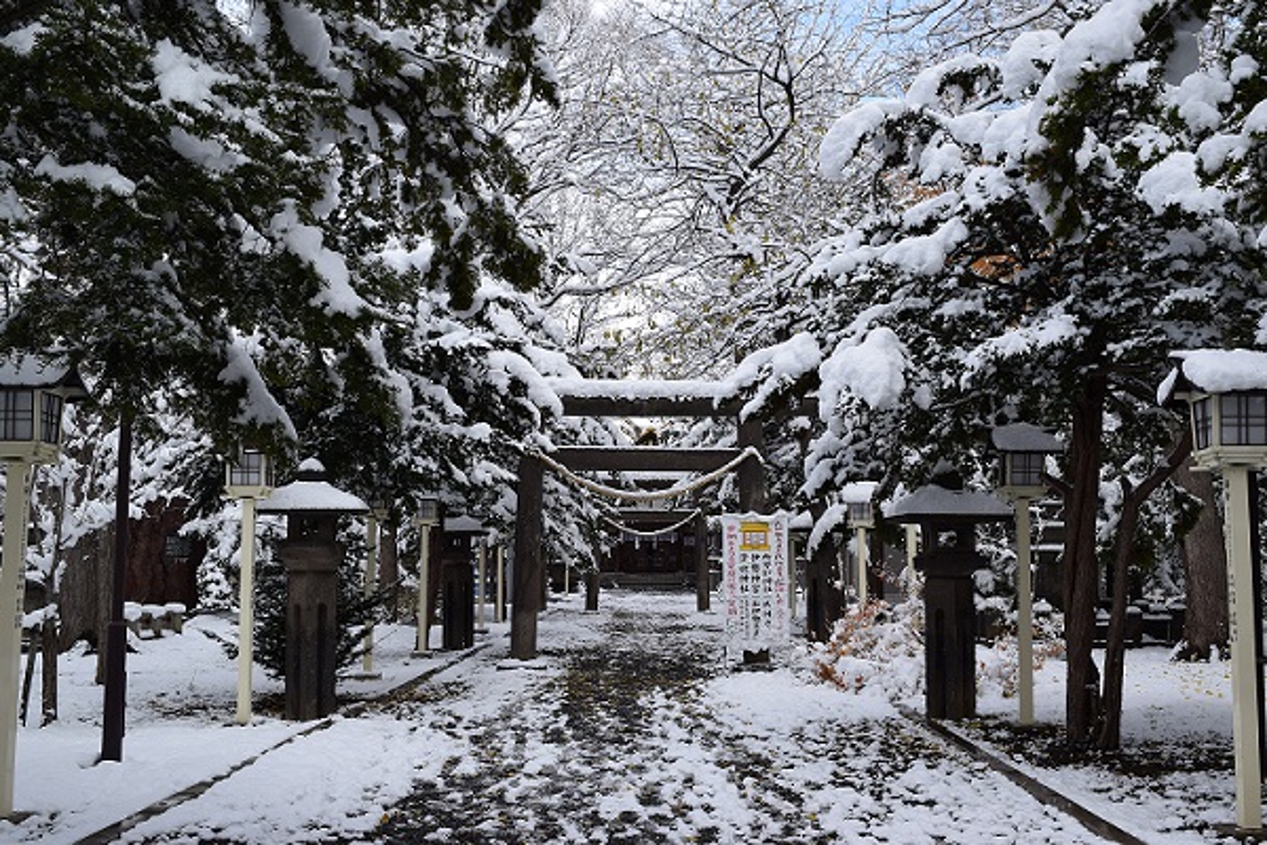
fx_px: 1267
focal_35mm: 36
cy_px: 422
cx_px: 634
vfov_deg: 36.9
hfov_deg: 53.1
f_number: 8
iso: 200
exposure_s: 1/250
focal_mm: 24
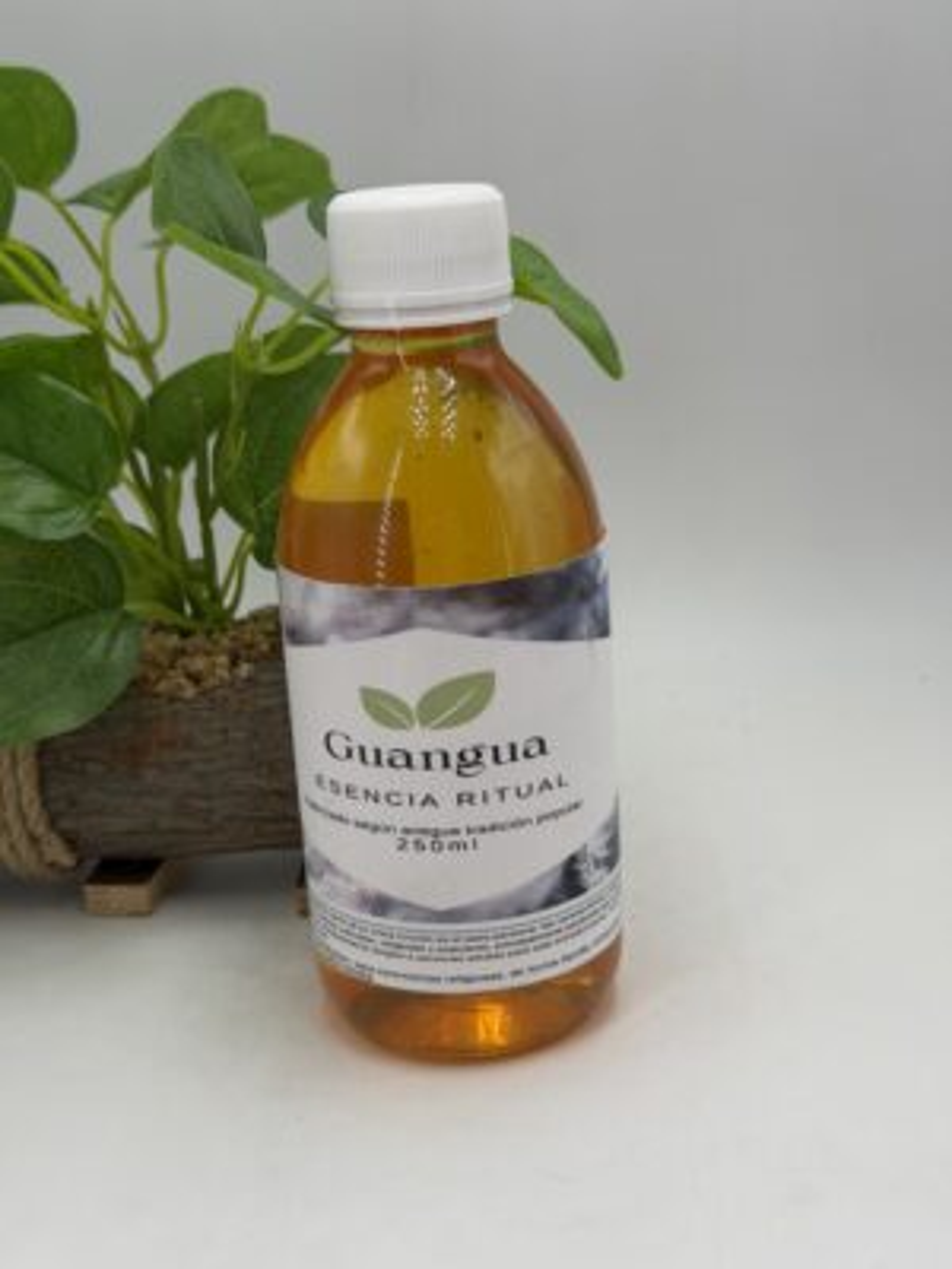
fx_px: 1760
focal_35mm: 48
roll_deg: +1.9
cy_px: 634
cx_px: 476
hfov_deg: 30.3
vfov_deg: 39.7
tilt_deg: -16.5
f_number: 1.78
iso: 64
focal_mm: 6.76
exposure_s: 1/2088
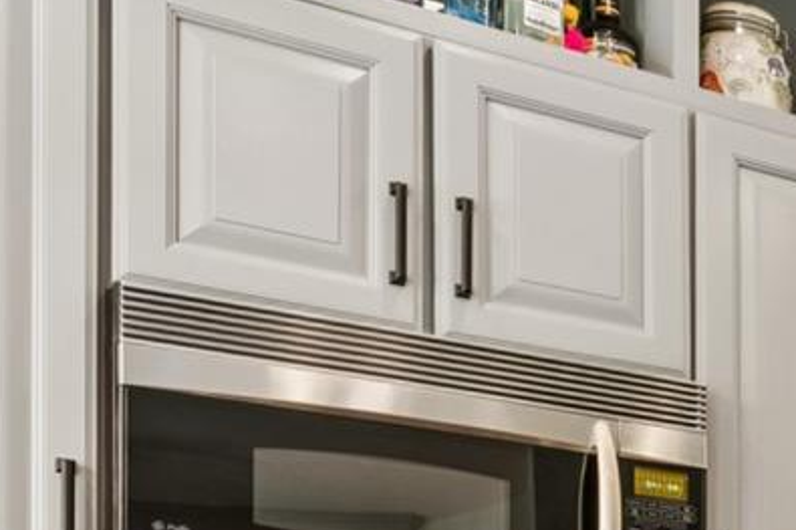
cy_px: 839
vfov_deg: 14.6
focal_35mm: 86
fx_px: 1892
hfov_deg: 17.4
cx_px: 1570
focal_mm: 16.5
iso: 100
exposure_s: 2.5
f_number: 13
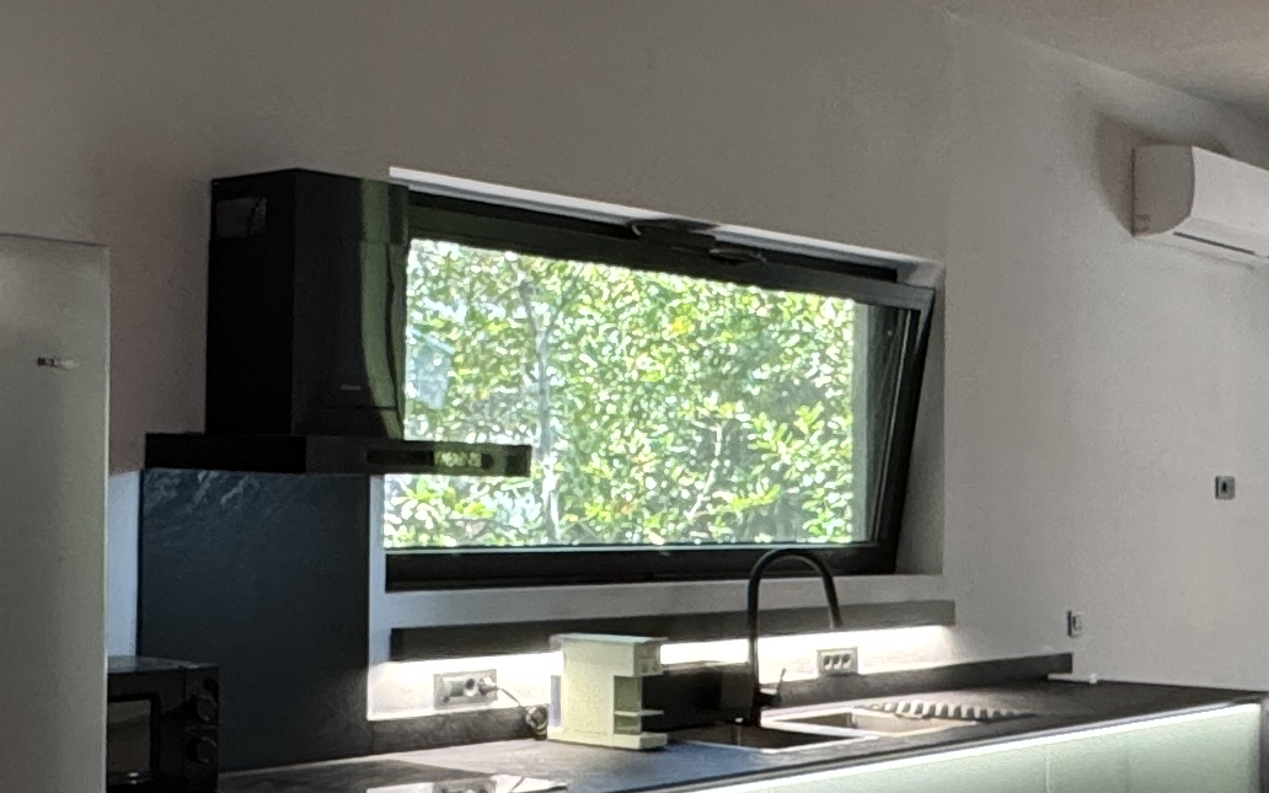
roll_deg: -0.4
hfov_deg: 35.0
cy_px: 471
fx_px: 2006
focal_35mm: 58
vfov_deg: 22.3
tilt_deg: +1.7
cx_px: 507
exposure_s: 1/99
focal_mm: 2.22
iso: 250
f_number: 2.2
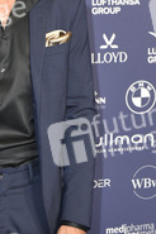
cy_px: 73
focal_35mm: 104
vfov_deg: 19.6
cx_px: -3
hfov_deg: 13.0
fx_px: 677
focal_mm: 48
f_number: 6.3
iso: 2000
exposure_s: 1/200
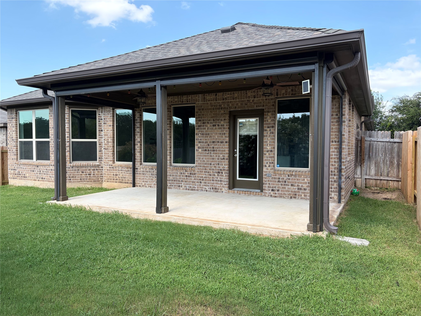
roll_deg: -0.2
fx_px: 316
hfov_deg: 67.3
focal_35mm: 26
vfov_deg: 53.1
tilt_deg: -1.1
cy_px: 158
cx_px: 210
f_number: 1.6
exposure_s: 1/1016
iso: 64
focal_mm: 5.96
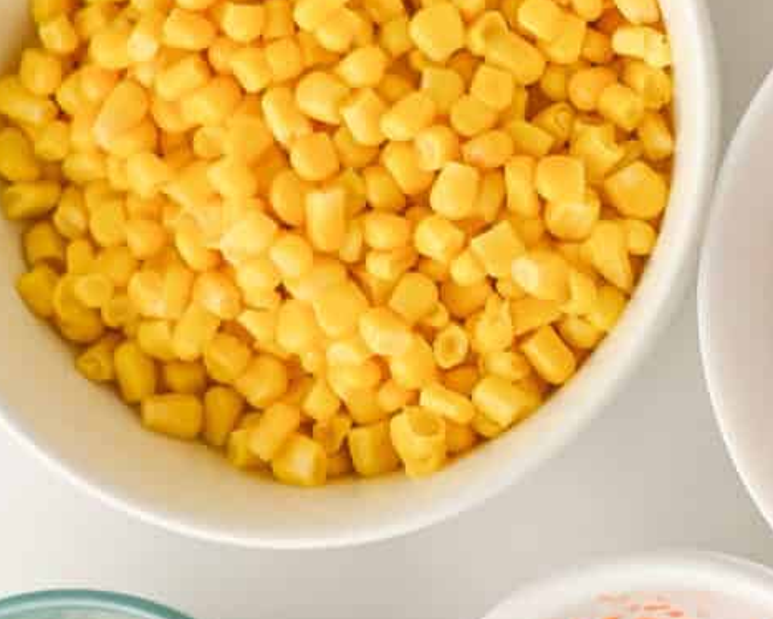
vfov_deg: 6.0
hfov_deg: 7.4
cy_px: 8
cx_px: 994
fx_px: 5882
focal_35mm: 257
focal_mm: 50
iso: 160
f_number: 4
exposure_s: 1/125
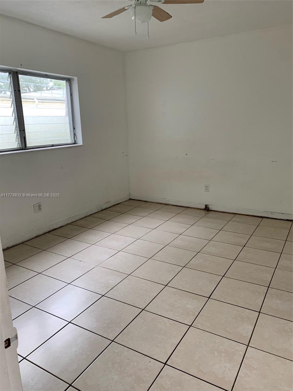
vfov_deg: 67.3
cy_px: 196
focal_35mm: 26
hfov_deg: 53.1
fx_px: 293
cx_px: 146
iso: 100
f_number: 1.8
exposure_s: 1/77
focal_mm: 4.25
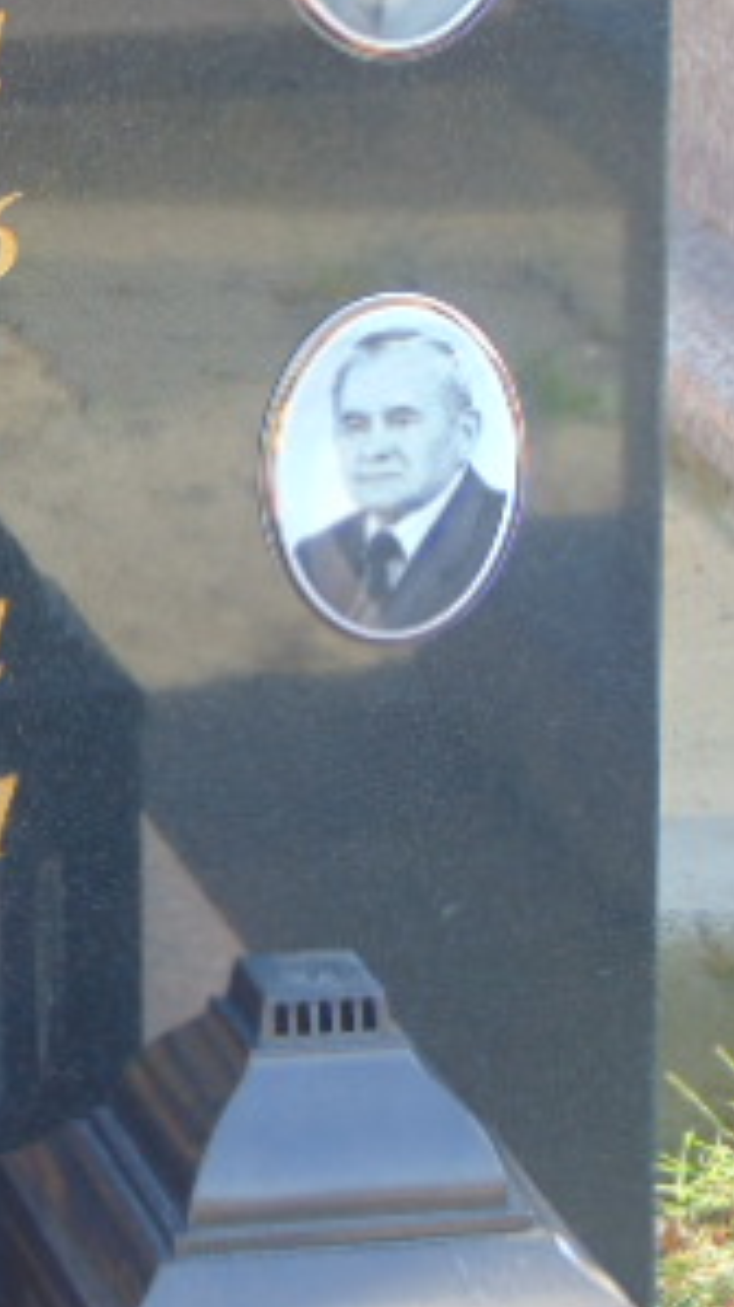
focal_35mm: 252
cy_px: 350
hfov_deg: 4.8
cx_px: -332
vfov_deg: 8.6
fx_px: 8727
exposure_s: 1/60
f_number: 3.9
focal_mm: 19.4
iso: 80
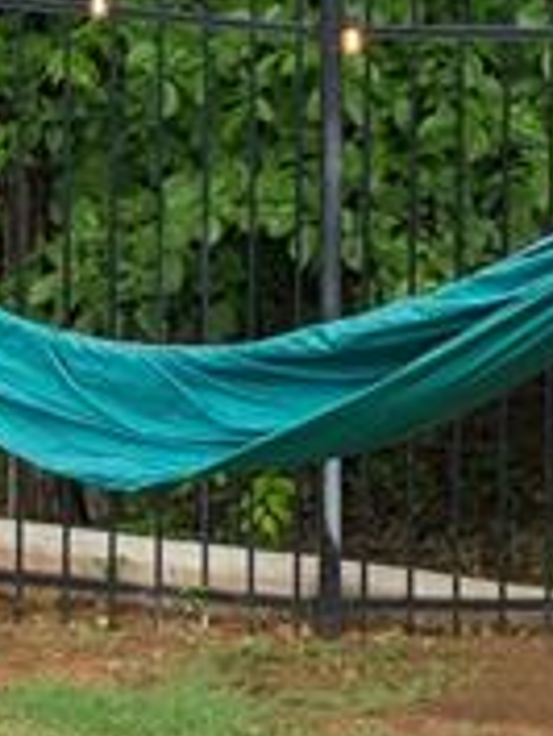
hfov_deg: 11.1
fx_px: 2830
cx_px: 139
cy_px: -58
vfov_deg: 14.5
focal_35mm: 133
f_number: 8
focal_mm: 24
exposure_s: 1/50
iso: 200
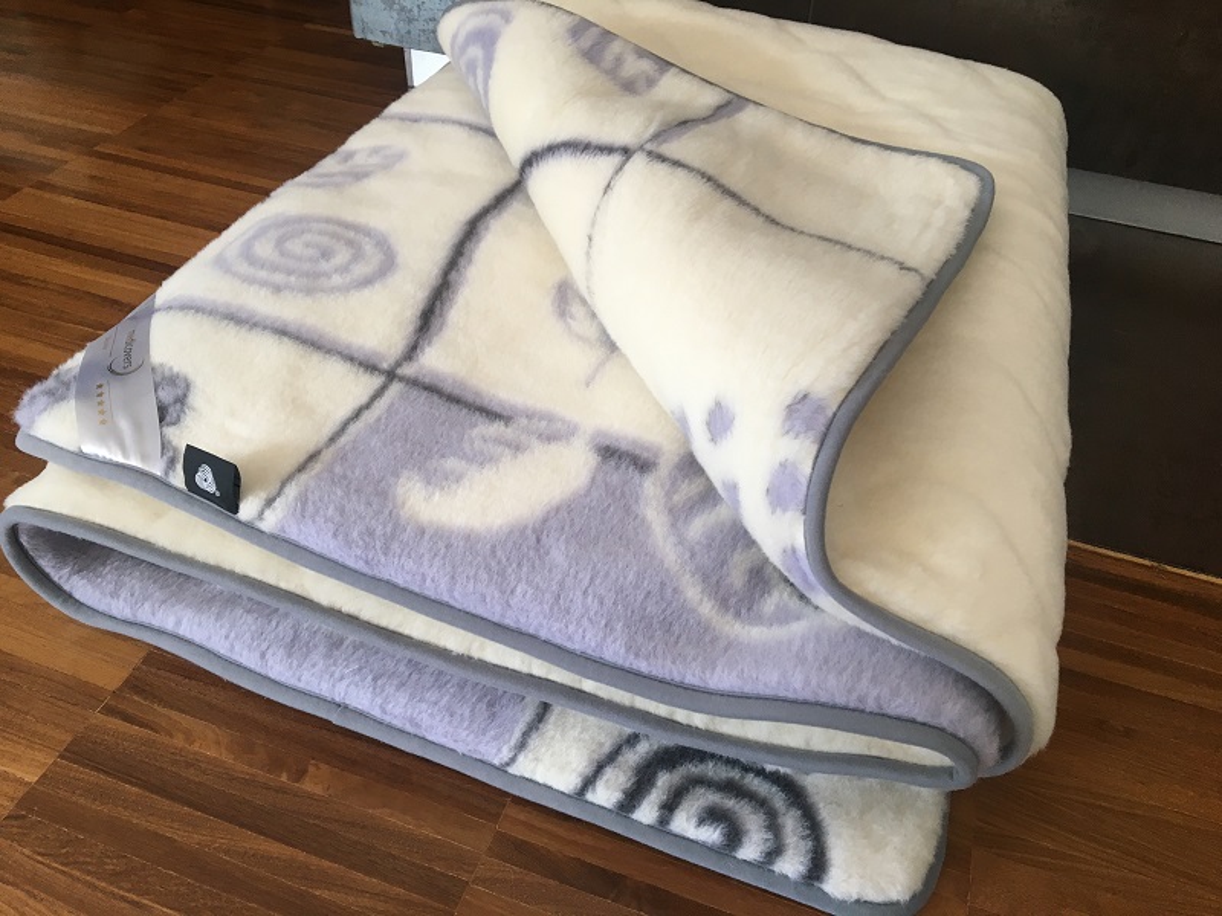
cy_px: 458
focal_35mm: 29
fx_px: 1024
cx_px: 611
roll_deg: -3.0
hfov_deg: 61.7
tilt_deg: -40.9
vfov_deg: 48.2
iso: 40
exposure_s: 1/33
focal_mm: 4.15
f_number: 2.2
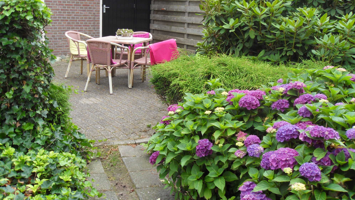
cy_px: 71
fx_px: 367
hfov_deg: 51.6
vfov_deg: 30.3
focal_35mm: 39
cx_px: 177
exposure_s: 1/180
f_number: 3.5
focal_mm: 6.3
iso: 80
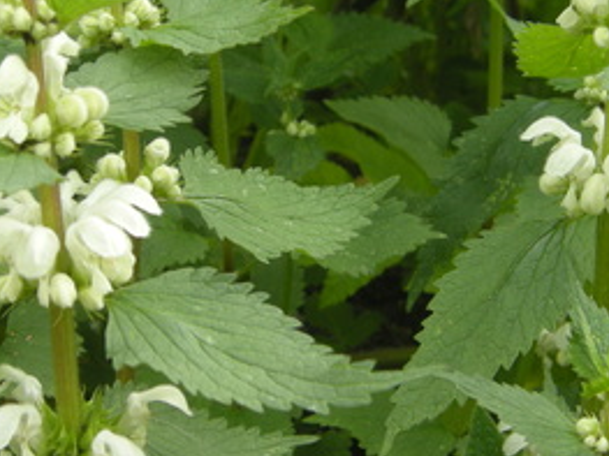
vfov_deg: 18.4
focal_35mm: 80
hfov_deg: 24.4
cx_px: 287
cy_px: 236
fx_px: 1407
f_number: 3.4
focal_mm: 7.5
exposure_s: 1/107
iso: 64
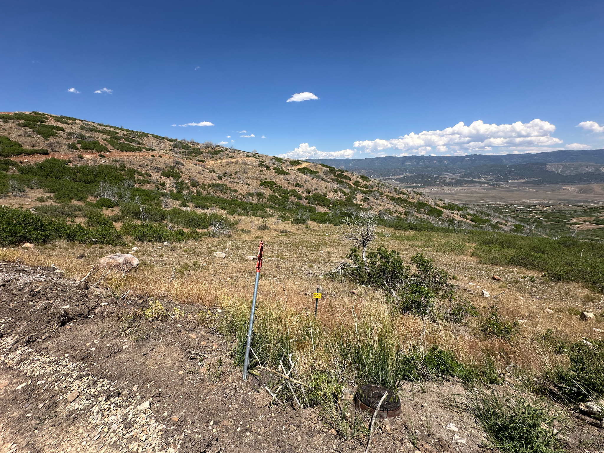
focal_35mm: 14
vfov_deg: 85.7
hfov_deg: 102.1
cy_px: 226
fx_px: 244
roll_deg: +0.9
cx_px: 302
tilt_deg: -13.5
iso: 50
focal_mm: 2.22
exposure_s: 1/2506
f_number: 2.2
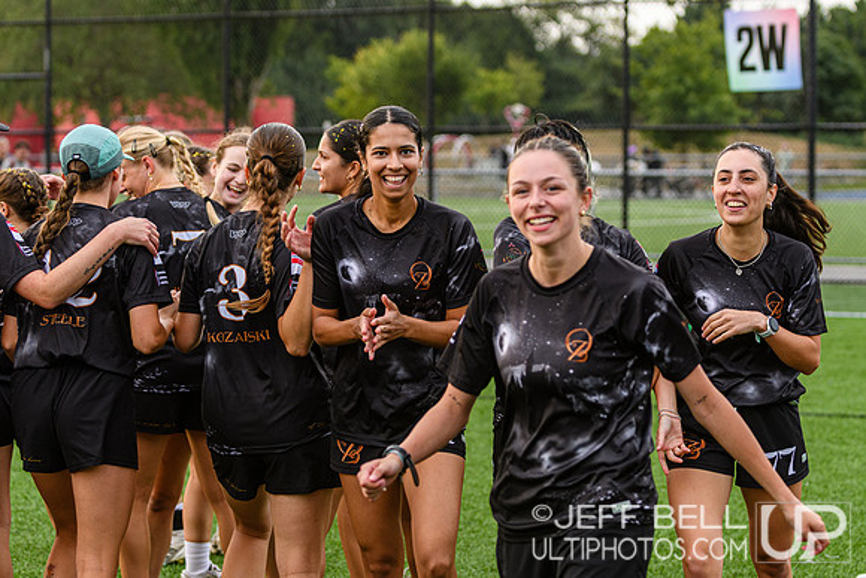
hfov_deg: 19.5
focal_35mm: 105
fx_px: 2526
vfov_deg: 13.0
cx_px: 433
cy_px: 289
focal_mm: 70
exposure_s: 1/1250
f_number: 3.2
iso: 250
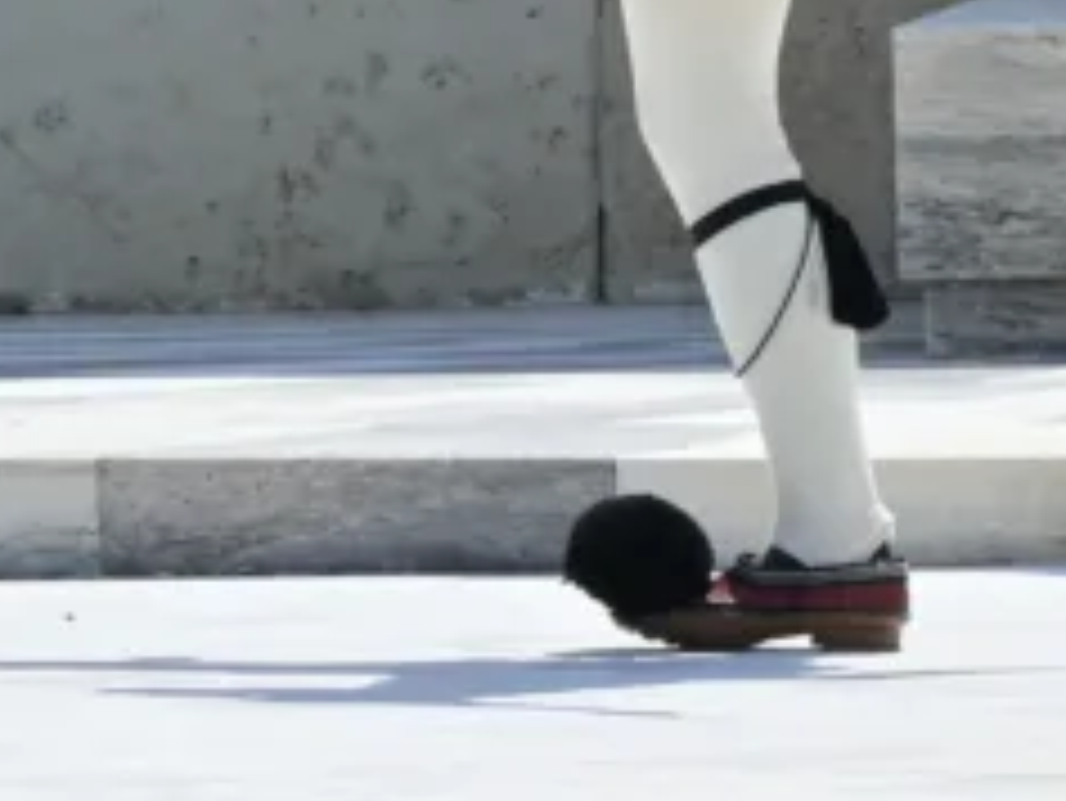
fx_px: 20089
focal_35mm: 652
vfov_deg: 2.3
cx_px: 1714
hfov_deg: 3.0
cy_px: -677
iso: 125
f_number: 9
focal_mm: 105
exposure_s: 1/400
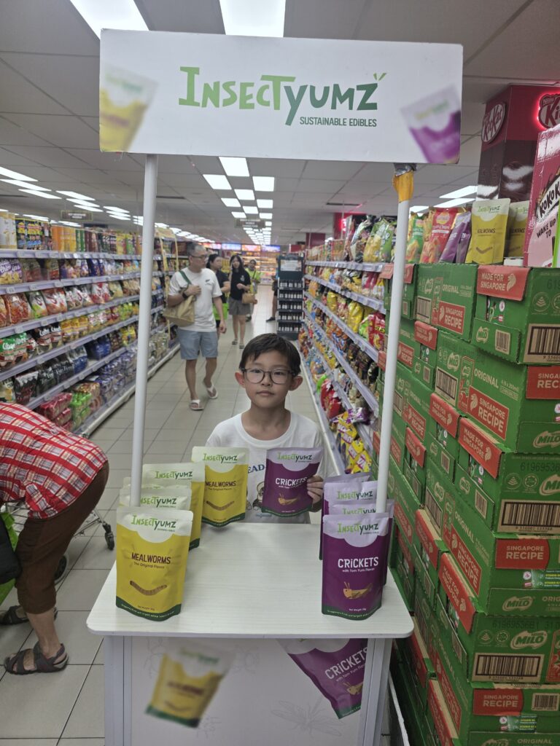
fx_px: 496
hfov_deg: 58.9
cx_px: 280
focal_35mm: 23
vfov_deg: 73.9
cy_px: 373
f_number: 1.7
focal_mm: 6.3
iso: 40
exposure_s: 1/180
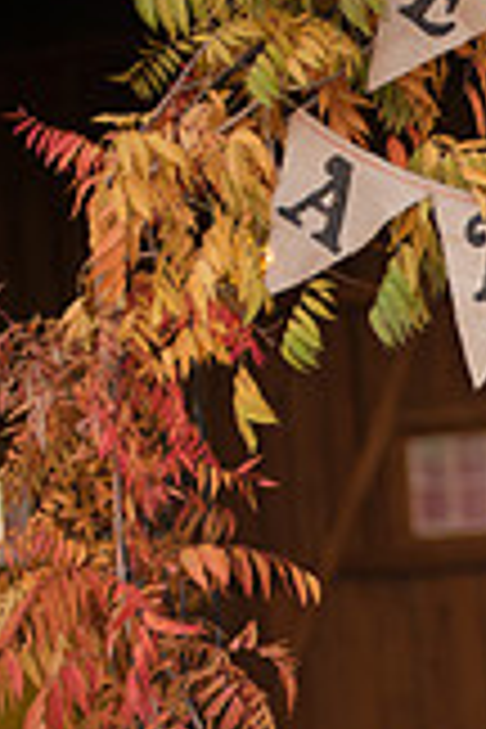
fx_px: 2815
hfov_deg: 9.7
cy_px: 585
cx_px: 650
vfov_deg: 14.7
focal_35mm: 139
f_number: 1.4
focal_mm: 50
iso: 320
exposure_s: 1/200
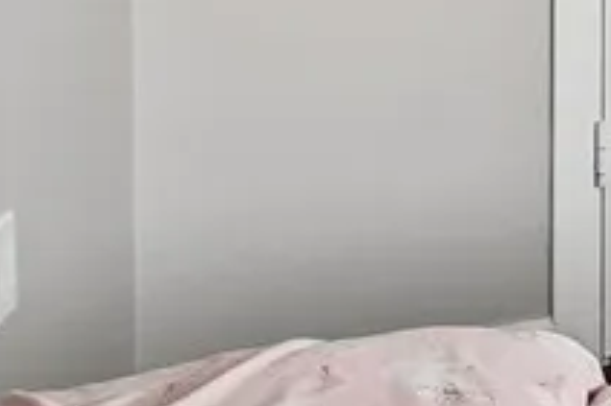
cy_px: -454
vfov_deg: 10.9
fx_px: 1899
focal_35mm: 112
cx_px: 1875
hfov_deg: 11.0
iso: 160
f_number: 8
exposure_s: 1/13
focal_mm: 14
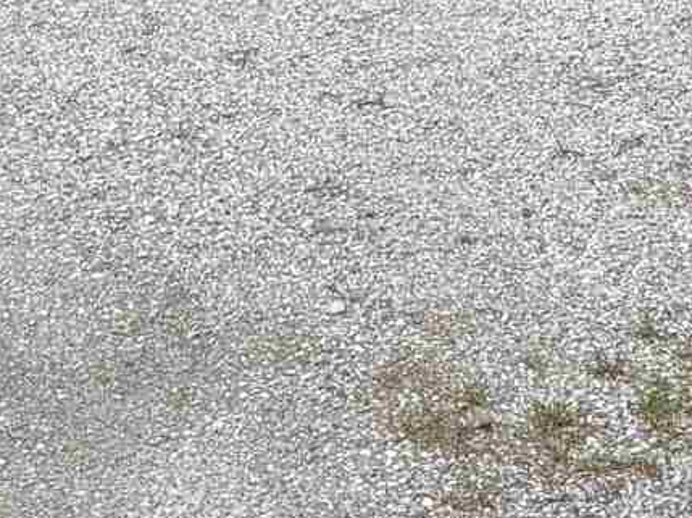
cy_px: -929
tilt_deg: -1.1
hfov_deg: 11.4
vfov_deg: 7.7
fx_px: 3436
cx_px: 708
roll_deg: +1.2
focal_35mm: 172
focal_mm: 6.76
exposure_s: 1/1727
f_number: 1.78
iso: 100
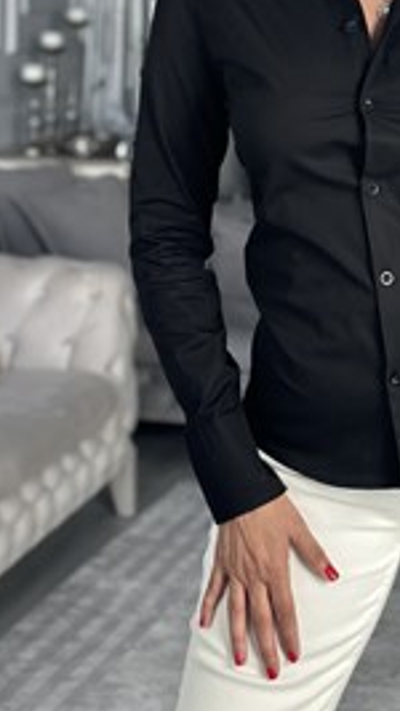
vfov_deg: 21.3
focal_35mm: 99
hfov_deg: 12.1
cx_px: 411
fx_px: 1868
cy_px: 133
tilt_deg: -19.4
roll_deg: -0.4
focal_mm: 6.86
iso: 125
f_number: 1.78
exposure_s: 1/94
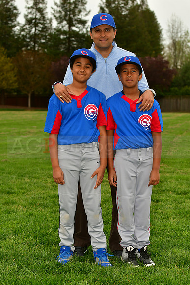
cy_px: 142
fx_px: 831
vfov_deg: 19.5
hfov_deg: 13.0
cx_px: 95
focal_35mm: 105
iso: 400
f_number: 5
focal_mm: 70
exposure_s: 1/1000
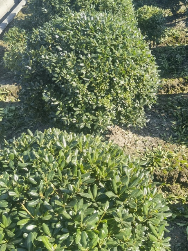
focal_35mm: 47
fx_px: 340
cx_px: 107
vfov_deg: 40.4
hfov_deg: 30.8
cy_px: 129
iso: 50
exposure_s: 1/1280
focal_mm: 6.67
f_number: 1.9
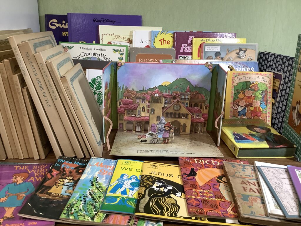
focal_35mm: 31
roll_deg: -1.3
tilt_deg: -18.9
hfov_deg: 58.4
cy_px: 113
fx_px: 270
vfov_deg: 45.4
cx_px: 150
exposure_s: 1/60
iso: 200
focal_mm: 3.3
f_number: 2.4
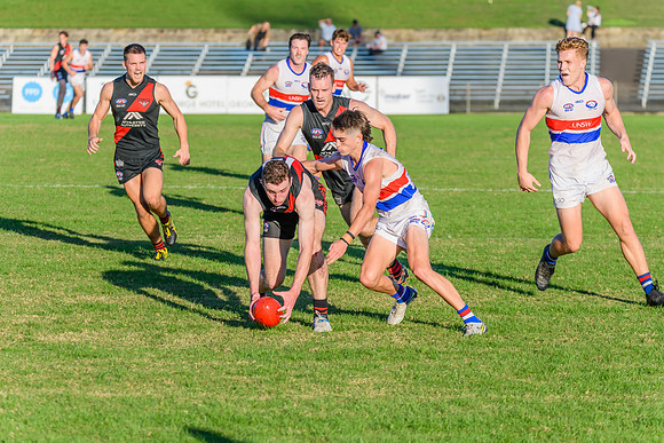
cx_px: 332
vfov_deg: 6.4
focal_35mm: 214
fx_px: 3942
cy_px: 222
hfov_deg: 9.6
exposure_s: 1/2000
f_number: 7.1
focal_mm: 210
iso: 800
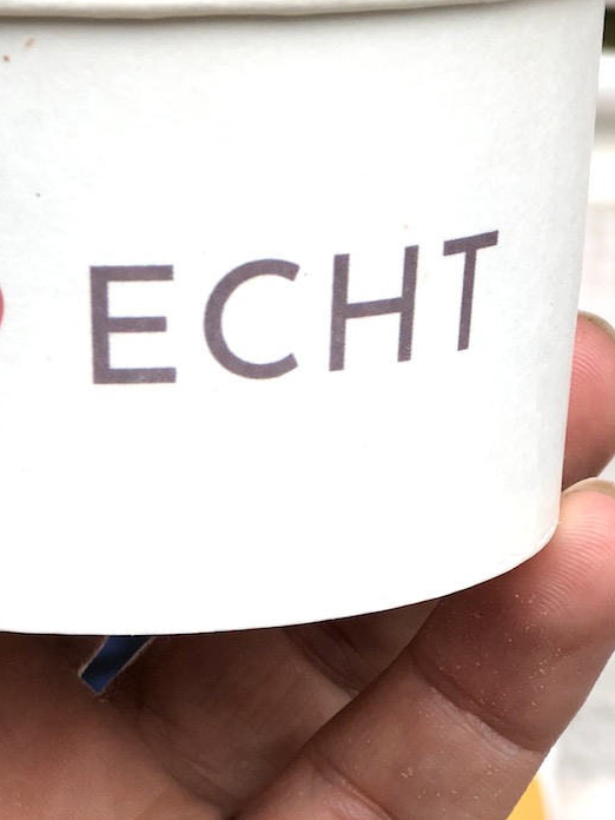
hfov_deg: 11.3
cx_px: 87
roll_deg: -1.0
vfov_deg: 14.9
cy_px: 100
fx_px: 3103
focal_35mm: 131
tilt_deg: -21.9
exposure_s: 1/195
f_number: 2.8
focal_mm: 6.6
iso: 20
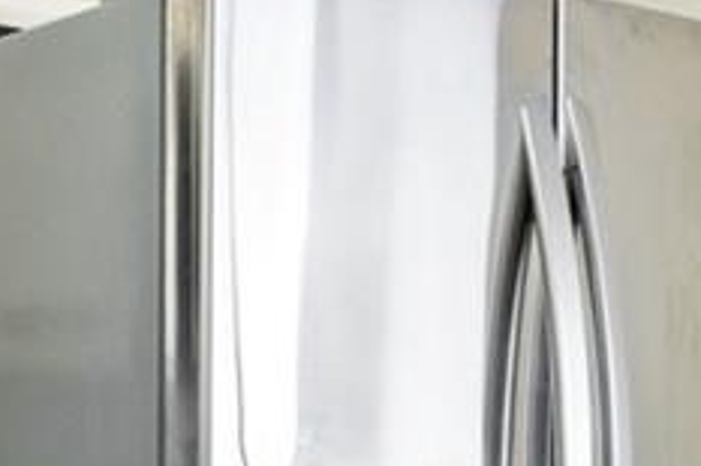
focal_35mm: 96
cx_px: -111
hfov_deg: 20.1
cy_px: 513
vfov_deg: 13.9
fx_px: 1868
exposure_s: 1
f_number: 8
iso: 200
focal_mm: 14
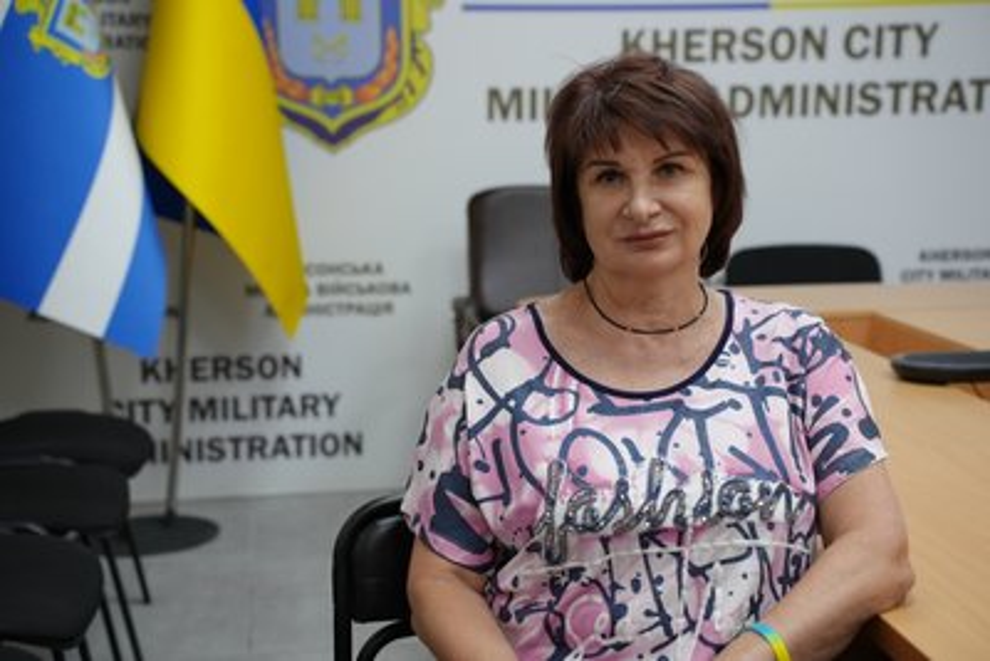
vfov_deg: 22.6
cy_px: 330
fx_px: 1651
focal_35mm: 60
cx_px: 495
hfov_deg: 33.4
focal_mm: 60
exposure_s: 1/160
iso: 2000
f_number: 4
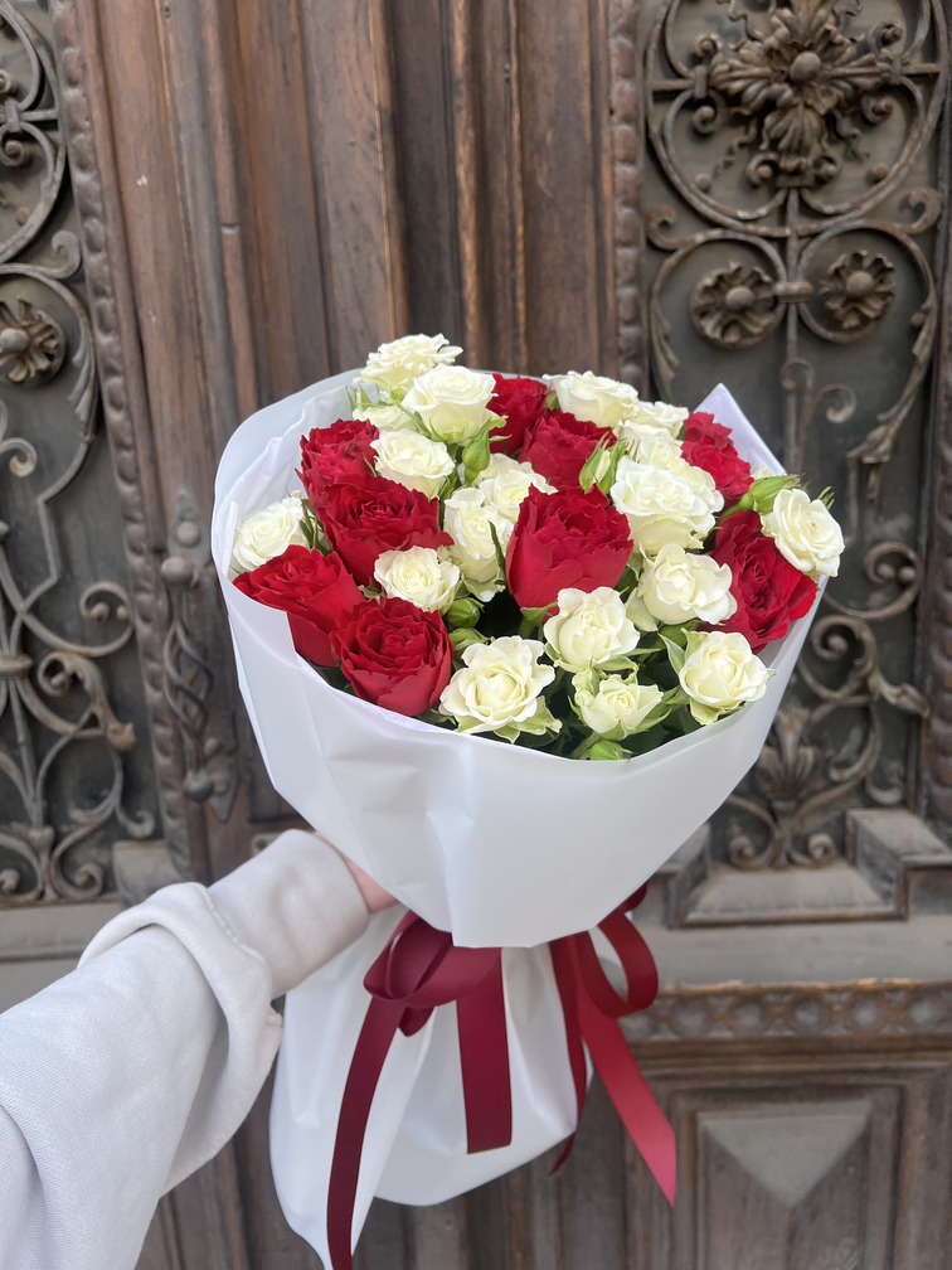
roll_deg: +3.8
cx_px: 476
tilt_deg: -13.5
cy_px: 635
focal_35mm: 26
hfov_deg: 53.1
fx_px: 953
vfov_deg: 67.3
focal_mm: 5.7
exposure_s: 1/1183
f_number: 1.5
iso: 50
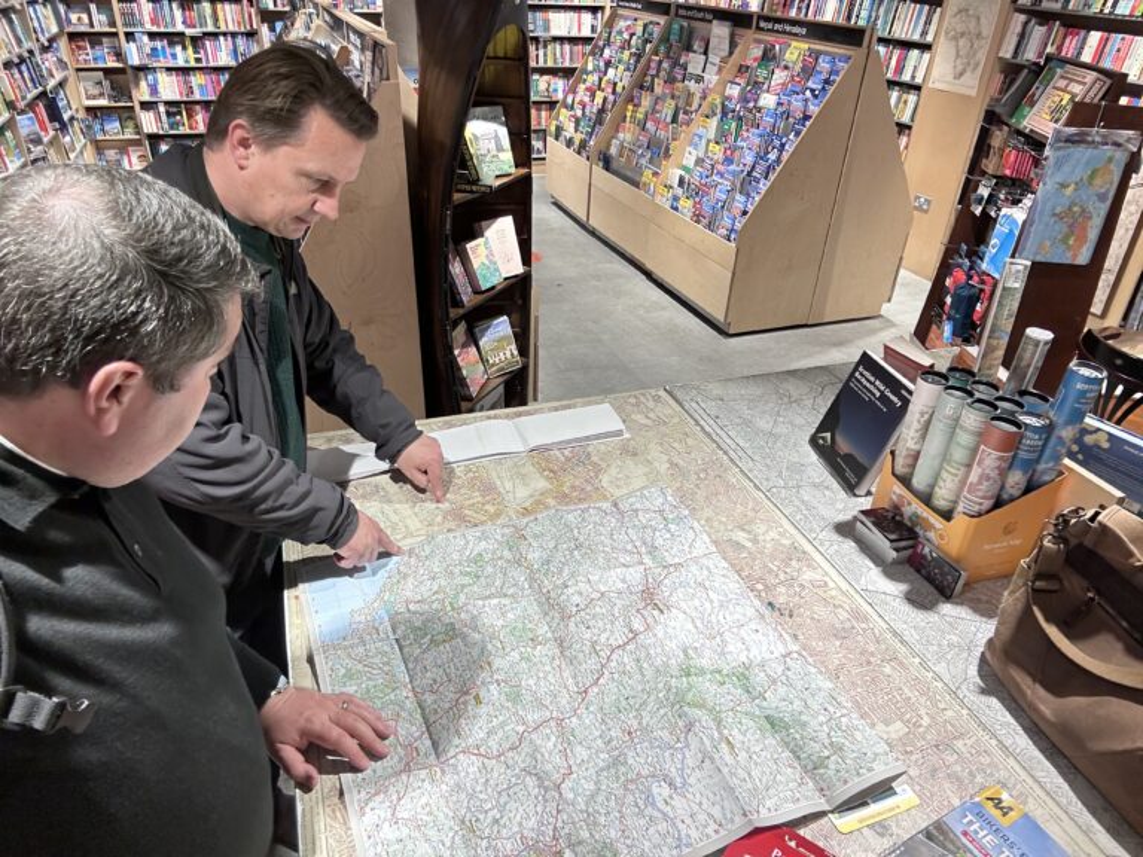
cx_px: 572
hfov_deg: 73.9
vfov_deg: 58.9
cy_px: 428
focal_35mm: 23
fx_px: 759
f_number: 1.9
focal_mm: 2.69
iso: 64
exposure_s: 1/50
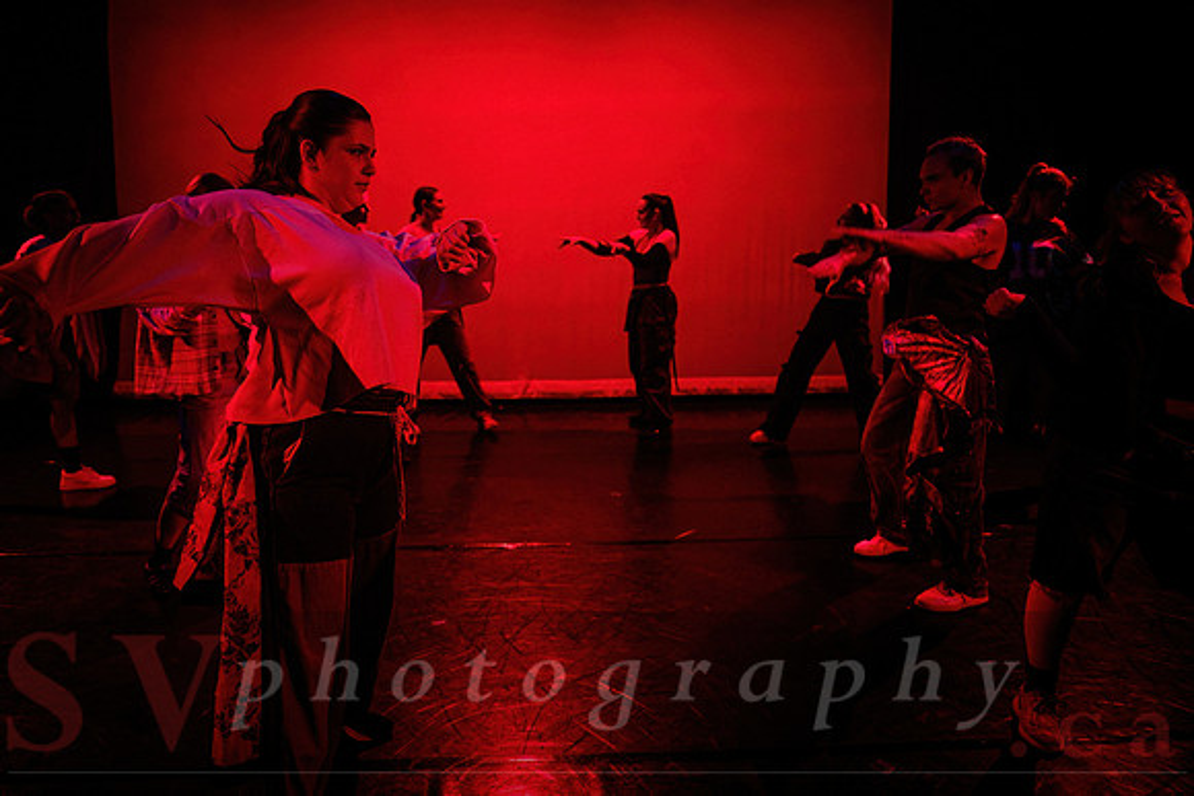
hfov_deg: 68.6
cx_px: 559
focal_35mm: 26
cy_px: 373
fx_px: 874
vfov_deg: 49.0
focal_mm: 24
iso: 640
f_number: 2.8
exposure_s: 1/300
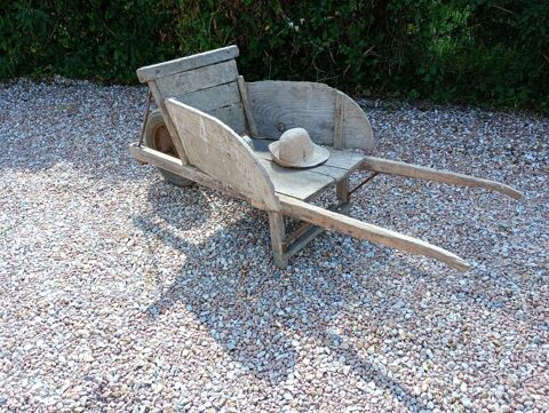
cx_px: 274
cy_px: 206
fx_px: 445
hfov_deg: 63.4
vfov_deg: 49.8
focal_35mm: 28
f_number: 1.8
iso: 104
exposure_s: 1/284
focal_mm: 4.27
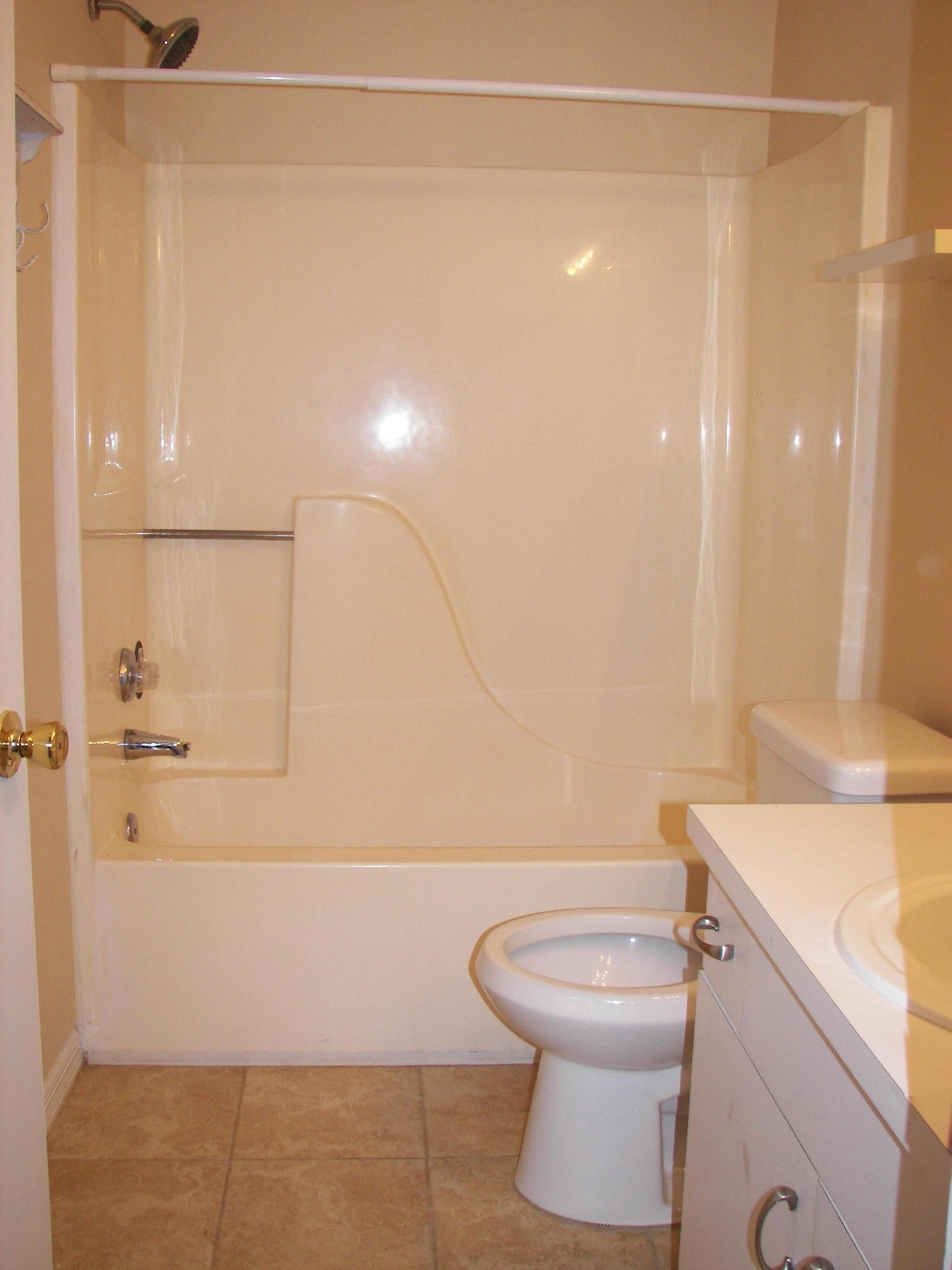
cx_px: 476
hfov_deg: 39.7
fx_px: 1320
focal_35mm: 36
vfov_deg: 51.4
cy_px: 635
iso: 100
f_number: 2.8
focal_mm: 6
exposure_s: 1/30
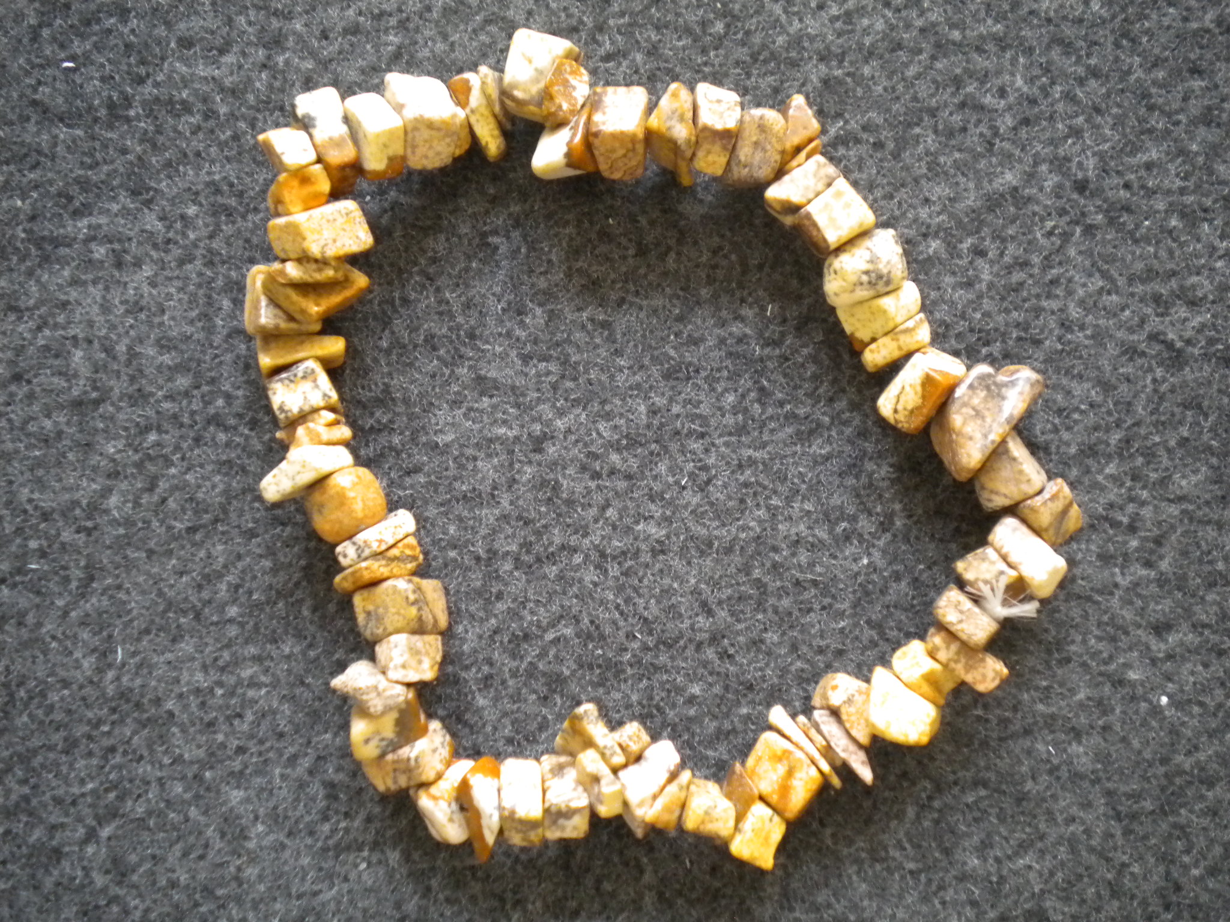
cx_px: 615
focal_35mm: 41
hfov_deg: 45.8
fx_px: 1457
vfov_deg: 35.1
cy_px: 461
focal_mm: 7.4
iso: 400
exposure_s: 1/33
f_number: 3.5
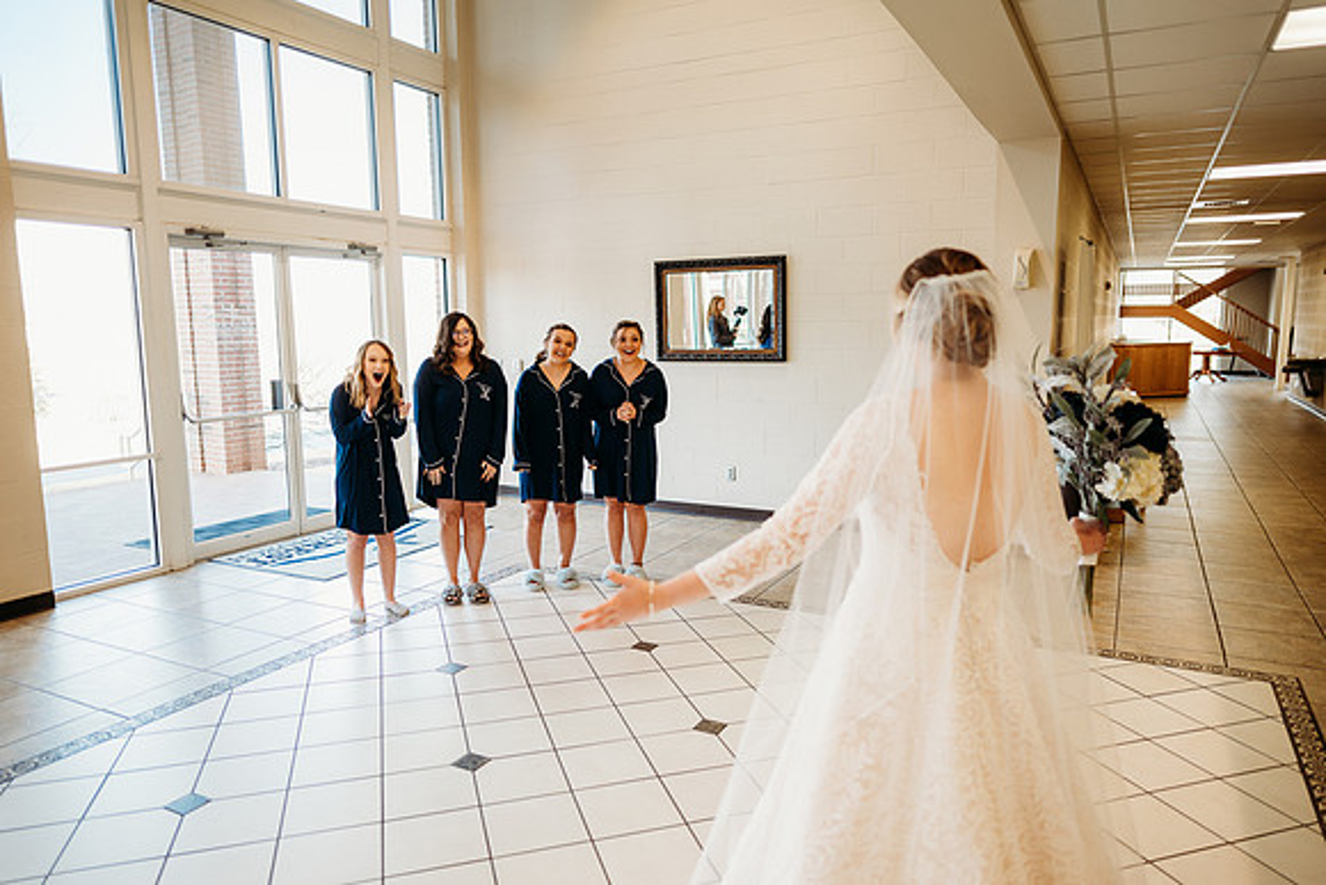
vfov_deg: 53.2
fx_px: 884
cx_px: 663
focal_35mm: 24
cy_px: 442
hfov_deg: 73.7
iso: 400
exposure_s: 1/160
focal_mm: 24
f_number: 1.8
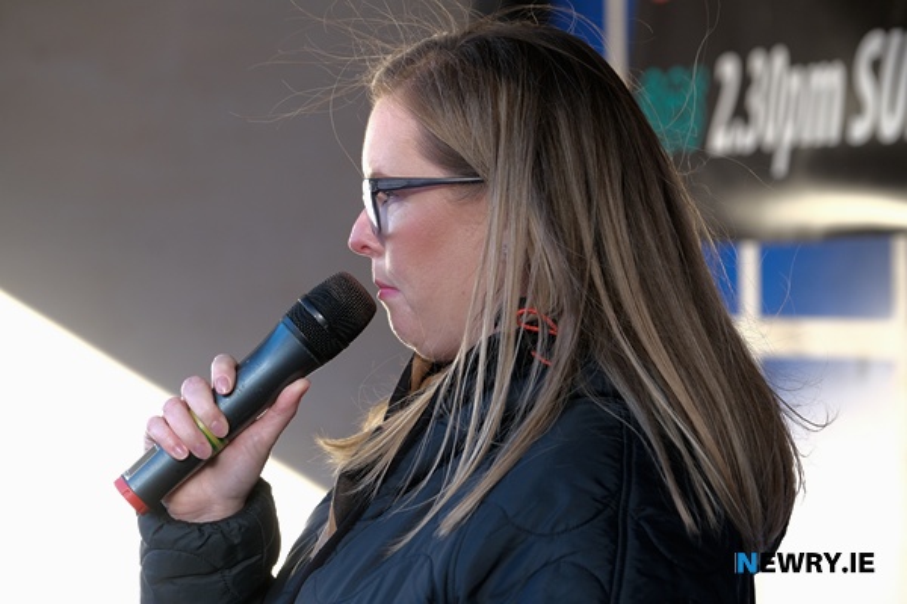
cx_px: 454
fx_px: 3703
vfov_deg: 9.3
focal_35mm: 147
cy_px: 302
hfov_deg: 14.0
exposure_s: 1/450
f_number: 3.6
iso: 800
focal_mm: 98.2
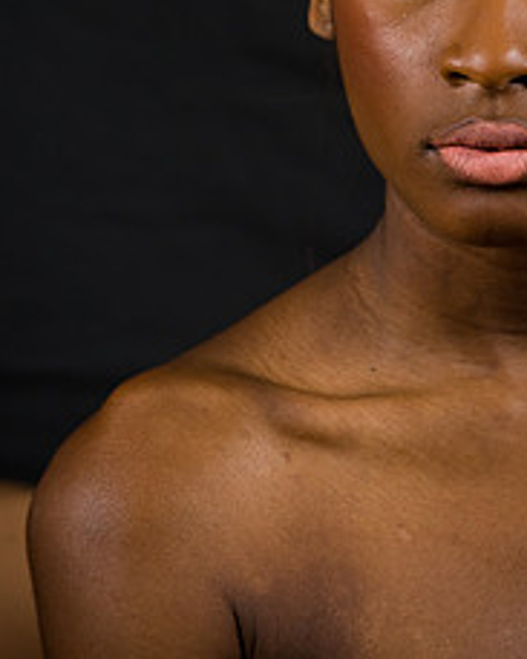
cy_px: 66
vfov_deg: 5.3
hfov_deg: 4.2
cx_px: 330
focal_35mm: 368
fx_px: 7179
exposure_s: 1/125
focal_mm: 200
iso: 200
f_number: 5.6
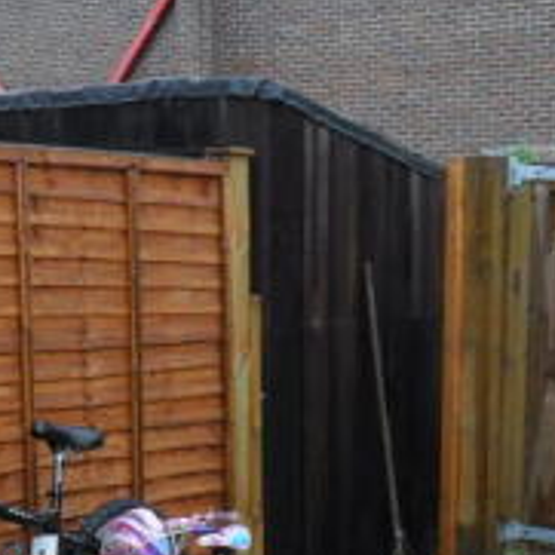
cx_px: 388
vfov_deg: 21.8
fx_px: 1397
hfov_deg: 22.3
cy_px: 532
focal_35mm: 77
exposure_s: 1/45
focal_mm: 4.9
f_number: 3.5
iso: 120
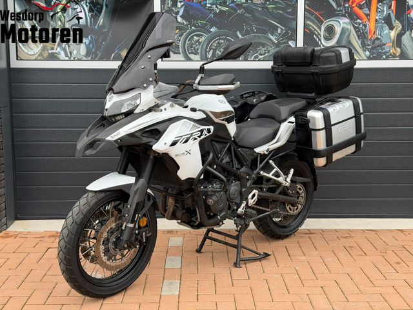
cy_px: 155
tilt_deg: -7.9
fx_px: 573
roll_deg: +0.3
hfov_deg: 39.7
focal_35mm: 48
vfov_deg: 30.3
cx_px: 206
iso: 80
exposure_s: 1/463
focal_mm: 6.76
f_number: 1.78
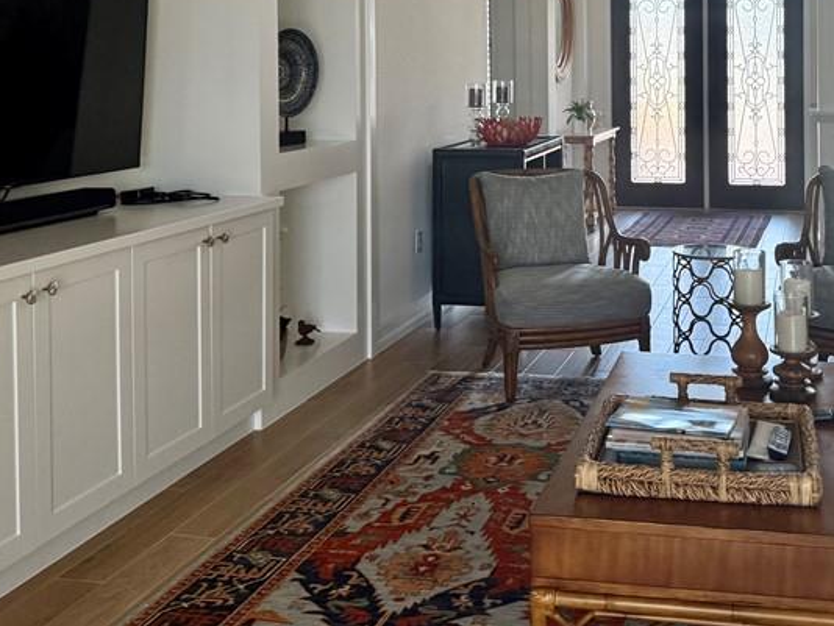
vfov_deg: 30.3
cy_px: 78
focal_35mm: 46
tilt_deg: +0.0
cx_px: 575
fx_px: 1109
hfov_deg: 40.6
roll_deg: -0.5
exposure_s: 1/202
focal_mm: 6.76
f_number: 1.78
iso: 200
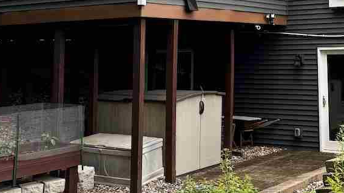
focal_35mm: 64
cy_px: -33
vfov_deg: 18.0
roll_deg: +2.8
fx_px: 584
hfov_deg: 31.6
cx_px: 293
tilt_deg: +7.9
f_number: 1.6
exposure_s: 1/597
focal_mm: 5.96
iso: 50
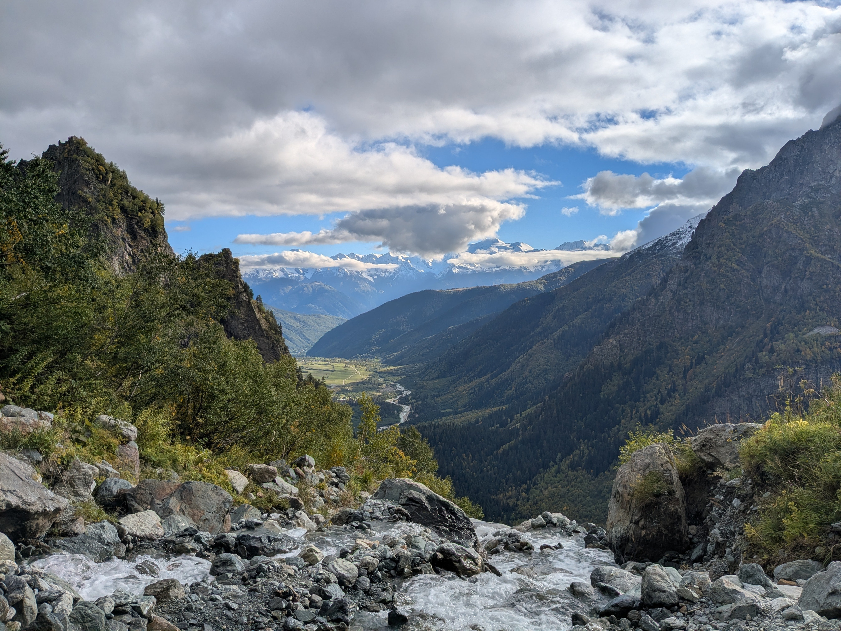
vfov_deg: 51.4
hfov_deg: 65.3
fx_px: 656
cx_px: 420
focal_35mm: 27
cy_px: 316
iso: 58
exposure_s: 1/7812
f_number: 1.73
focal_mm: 4.38
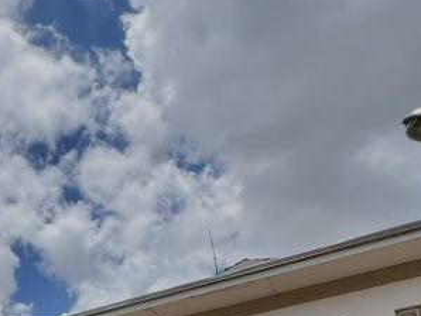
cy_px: 410
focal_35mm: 51
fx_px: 621
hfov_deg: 33.8
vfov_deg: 24.9
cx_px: -12
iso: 32
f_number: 1.8
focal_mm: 1.57
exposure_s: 1/2421
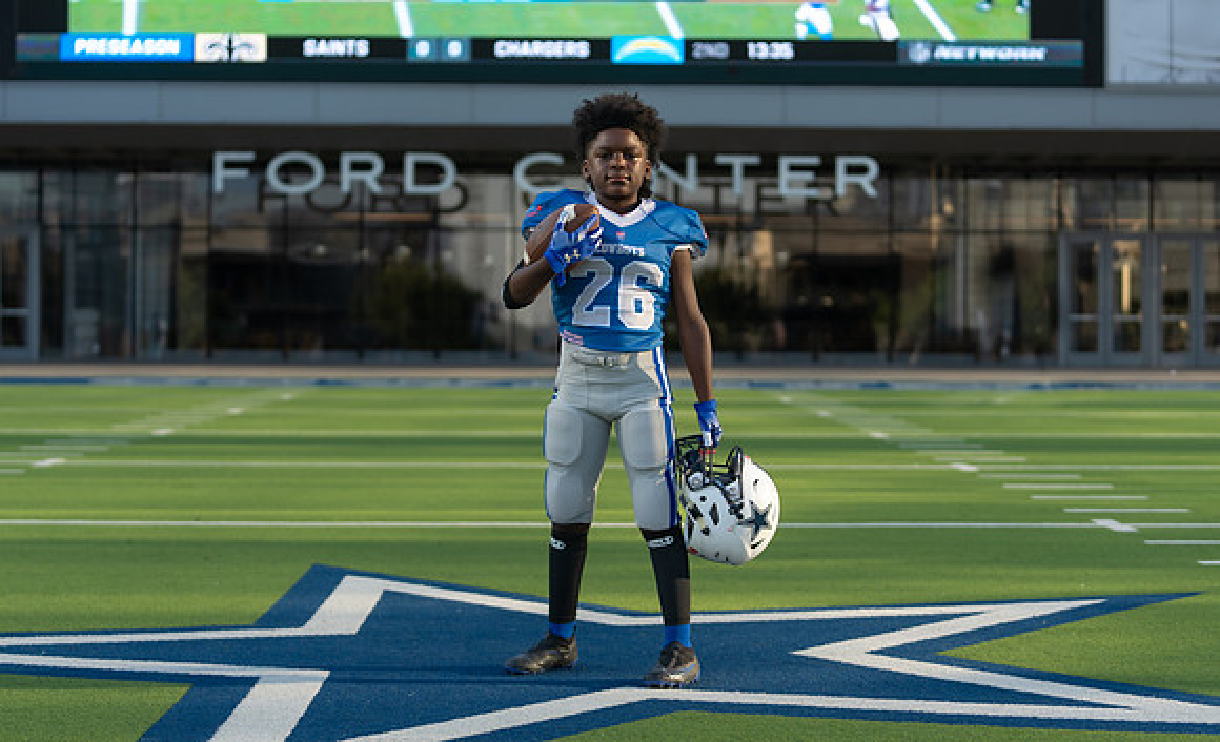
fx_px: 2503
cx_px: 607
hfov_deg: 27.4
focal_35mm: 76
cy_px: 313
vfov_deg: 16.9
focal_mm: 70
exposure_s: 1/640
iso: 100
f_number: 2.8
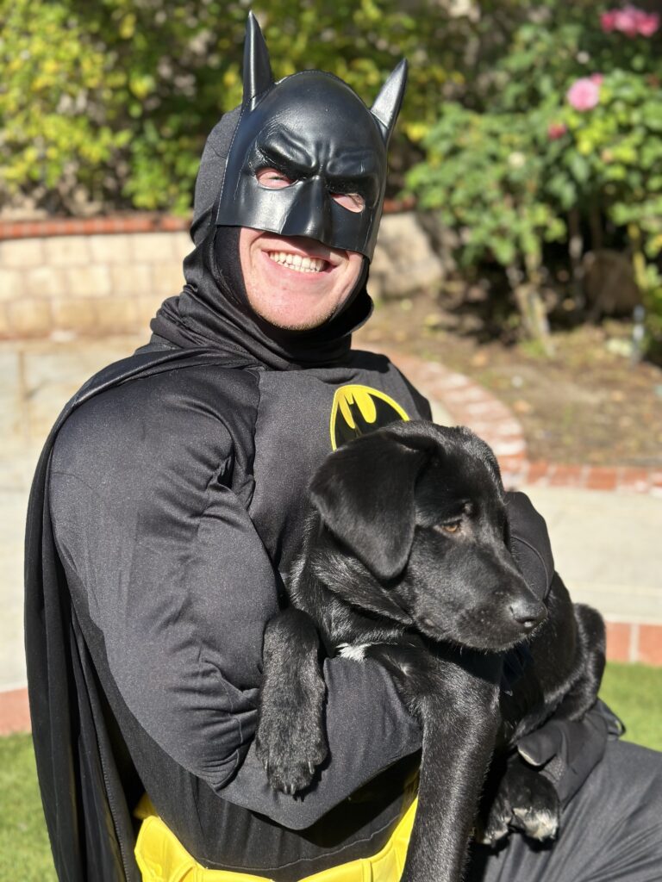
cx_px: 331
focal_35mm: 48
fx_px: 1224
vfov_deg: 39.7
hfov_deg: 30.3
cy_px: 441
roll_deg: +4.2
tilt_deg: -19.6
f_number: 1.78
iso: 100
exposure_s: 1/3876
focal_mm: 6.86
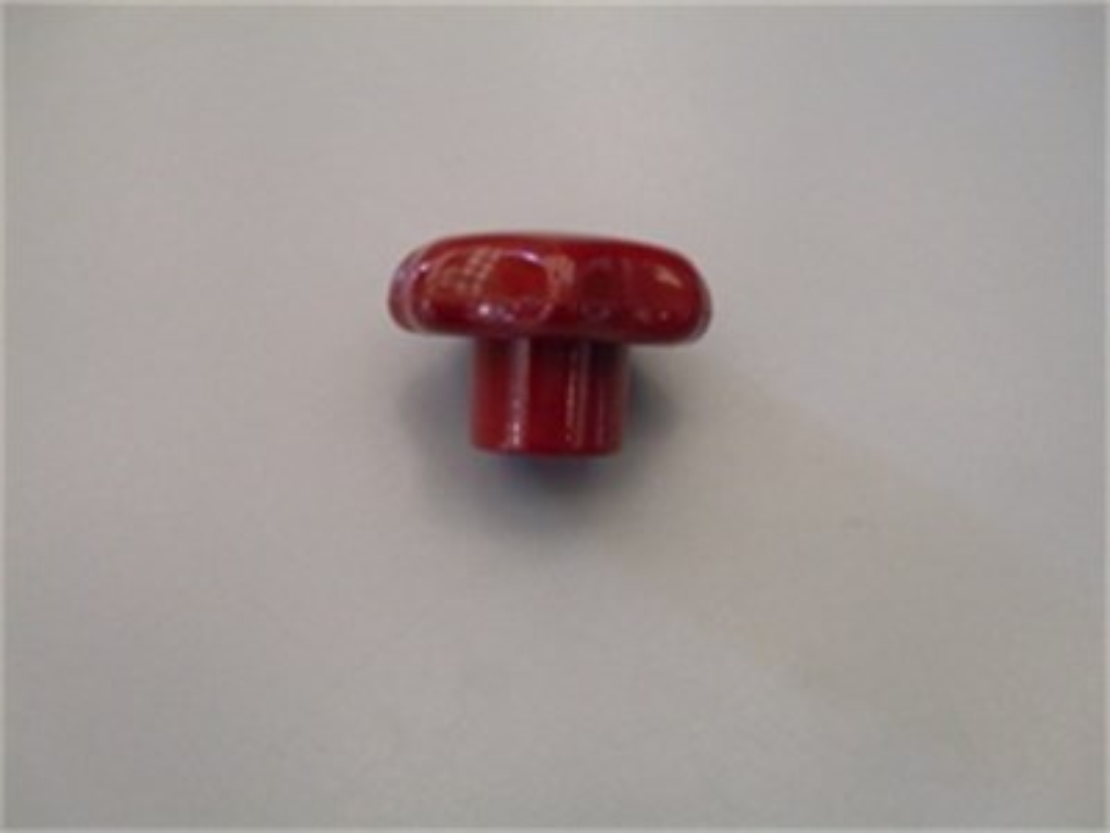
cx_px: 555
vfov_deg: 37.7
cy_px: 416
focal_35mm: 38
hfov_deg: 49.0
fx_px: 1219
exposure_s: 1/30
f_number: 2.8
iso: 200
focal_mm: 6.3
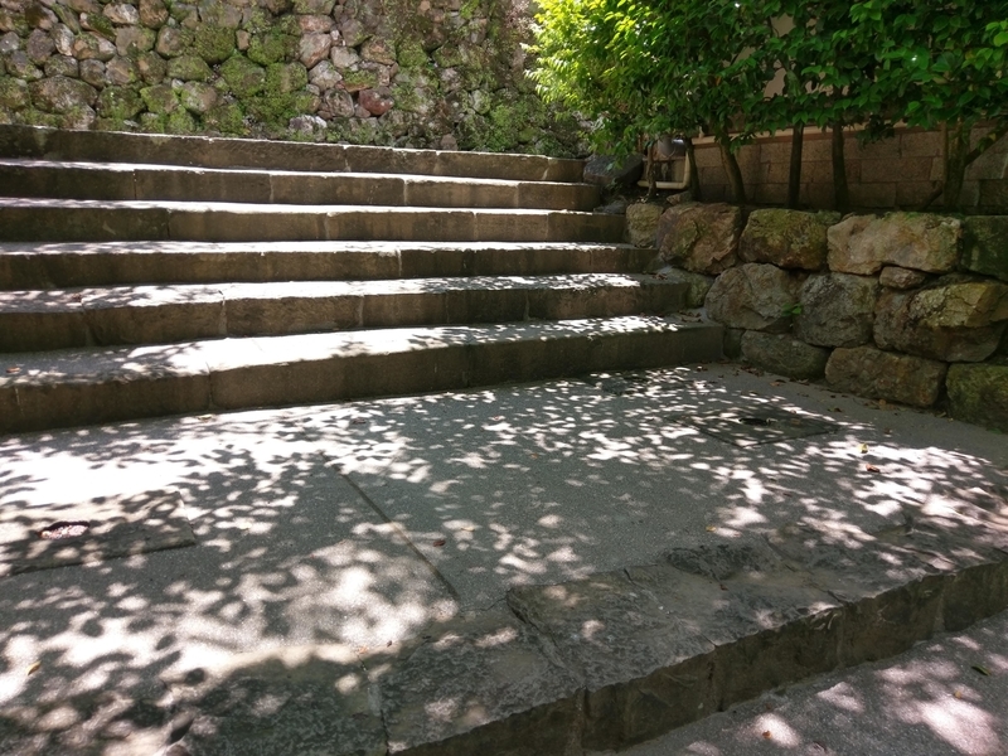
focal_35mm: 26
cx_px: 504
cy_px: 378
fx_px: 757
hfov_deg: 67.3
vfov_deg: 53.1
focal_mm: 4.58
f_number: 1.8
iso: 100
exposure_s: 1/530
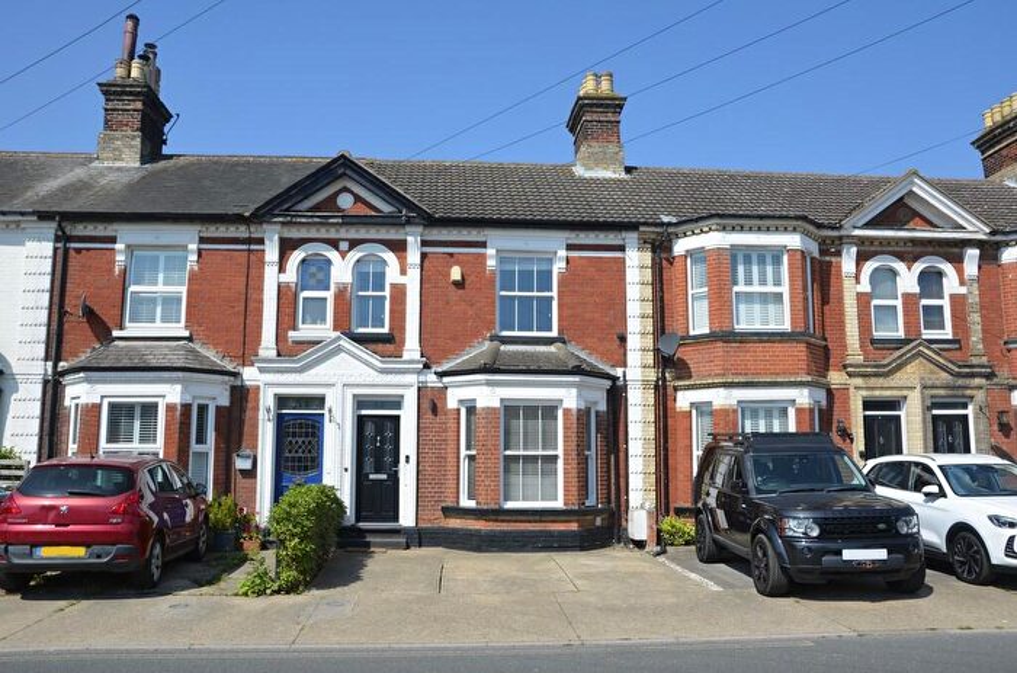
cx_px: 508
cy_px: 336
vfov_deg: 41.5
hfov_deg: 59.6
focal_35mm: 32
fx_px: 888
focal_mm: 21
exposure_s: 1/320
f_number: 9
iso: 100
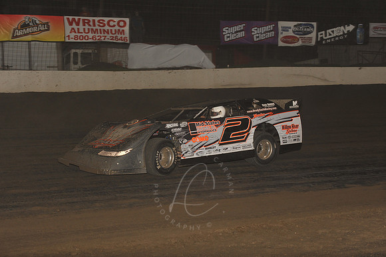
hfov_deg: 23.7
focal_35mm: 86
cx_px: 193
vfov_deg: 15.9
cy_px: 128
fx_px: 922
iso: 800
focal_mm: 86
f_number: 6.3
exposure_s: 1/320
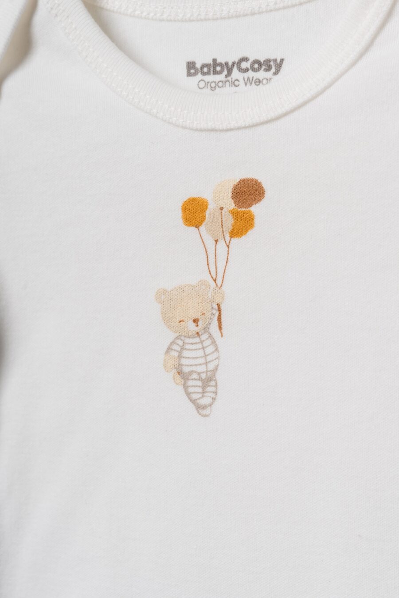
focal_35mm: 50
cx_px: 200
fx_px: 831
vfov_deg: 39.6
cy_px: 299
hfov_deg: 27.0
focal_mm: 50
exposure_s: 1/125
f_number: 9
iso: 250
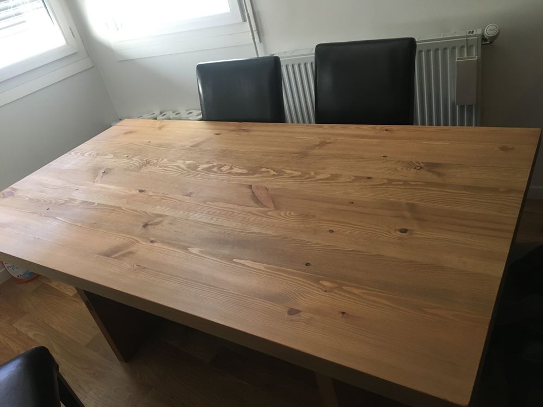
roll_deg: +13.6
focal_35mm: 29
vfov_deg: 48.2
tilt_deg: -32.2
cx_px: 272
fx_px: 455
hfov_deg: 61.7
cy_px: 204
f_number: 2.2
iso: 160
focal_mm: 4.15
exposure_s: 1/33
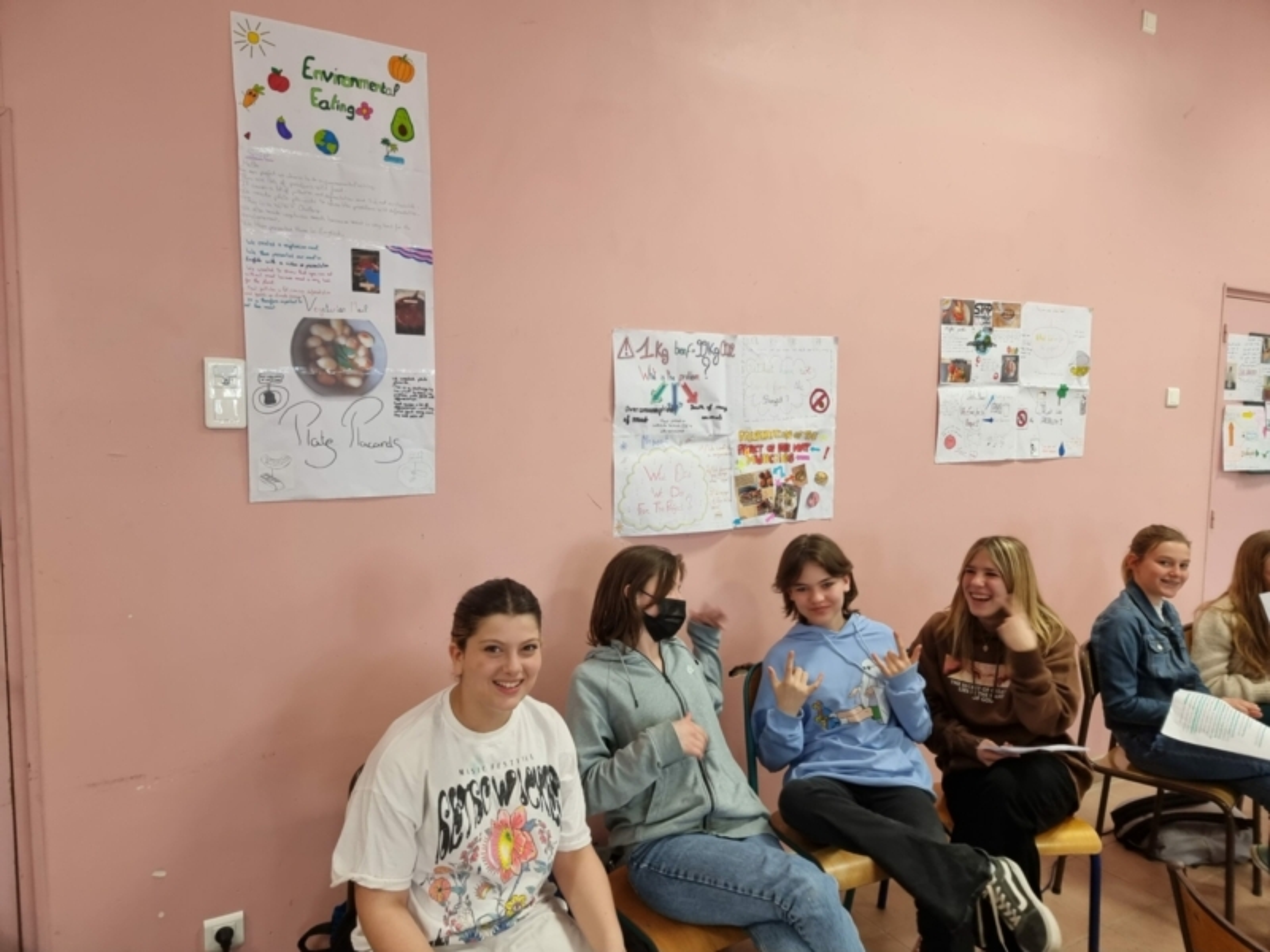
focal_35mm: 24
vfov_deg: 56.8
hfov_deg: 71.6
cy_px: 476
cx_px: 635
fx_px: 881
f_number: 1.8
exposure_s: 1/50
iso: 200
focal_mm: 6.7
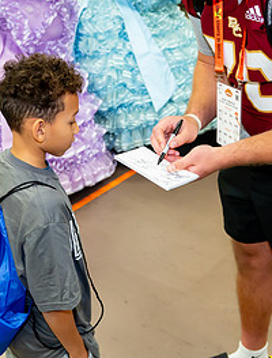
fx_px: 633
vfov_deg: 31.2
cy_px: 106
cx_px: 149
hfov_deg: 24.2
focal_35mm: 61
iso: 1600
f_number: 2.8
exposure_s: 1/200
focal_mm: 24
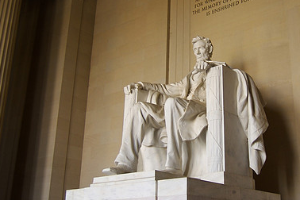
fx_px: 440
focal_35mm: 53
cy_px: 68
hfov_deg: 37.4
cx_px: 194
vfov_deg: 25.5
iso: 200
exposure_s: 1/30
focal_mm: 23
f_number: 3.8
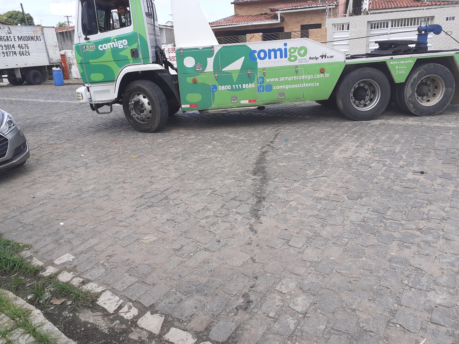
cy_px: 172
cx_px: 230
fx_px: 358
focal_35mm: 27
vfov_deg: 51.4
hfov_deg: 65.3
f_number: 1.9
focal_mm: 3.6
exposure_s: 1/858
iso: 40
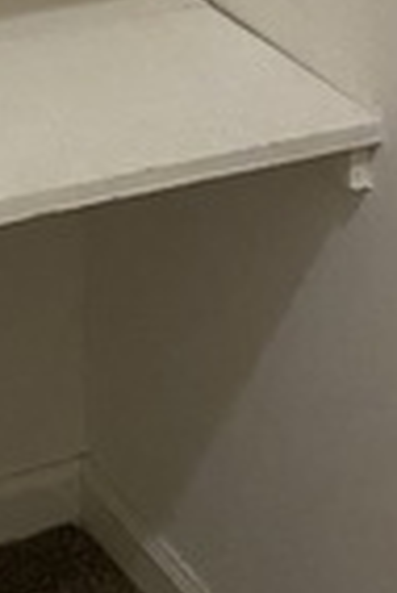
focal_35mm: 127
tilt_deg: -12.5
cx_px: -13
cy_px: -203
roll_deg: +1.8
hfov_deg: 10.7
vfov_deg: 15.3
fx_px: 2096
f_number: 1.8
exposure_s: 1/60
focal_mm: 4.25
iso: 400
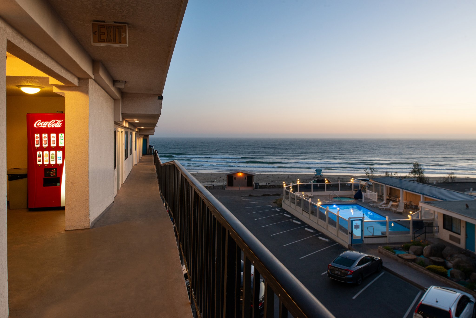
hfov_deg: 73.7
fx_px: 317
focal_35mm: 24
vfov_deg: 53.2
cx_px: 238
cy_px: 159
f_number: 11
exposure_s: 1/5
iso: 640
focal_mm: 24
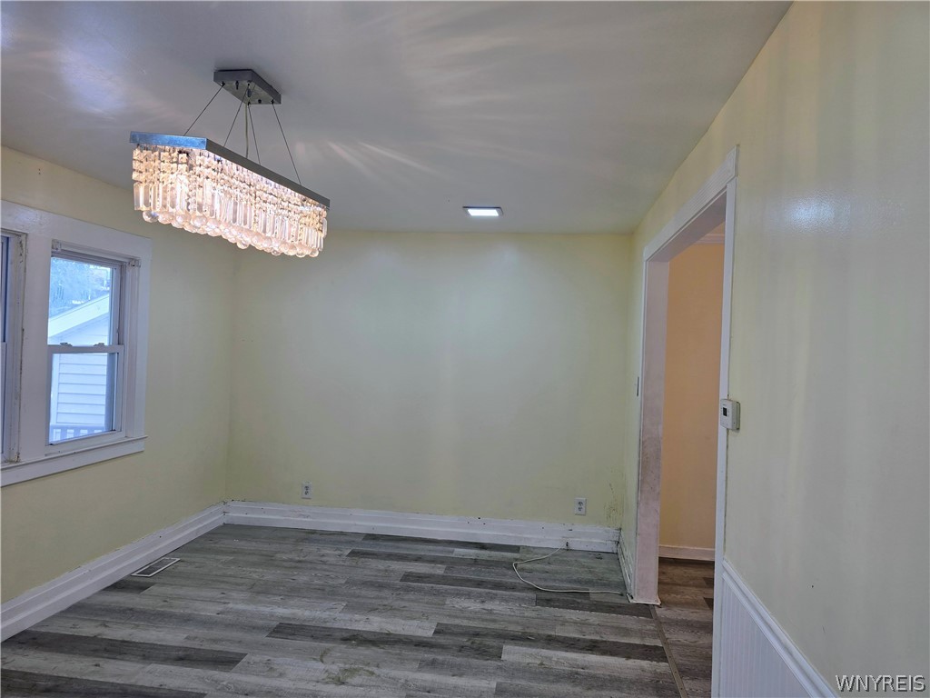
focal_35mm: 23
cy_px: 349
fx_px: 618
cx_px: 465
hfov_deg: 73.9
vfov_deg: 58.9
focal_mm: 6.3
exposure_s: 1/120
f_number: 1.7
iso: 40
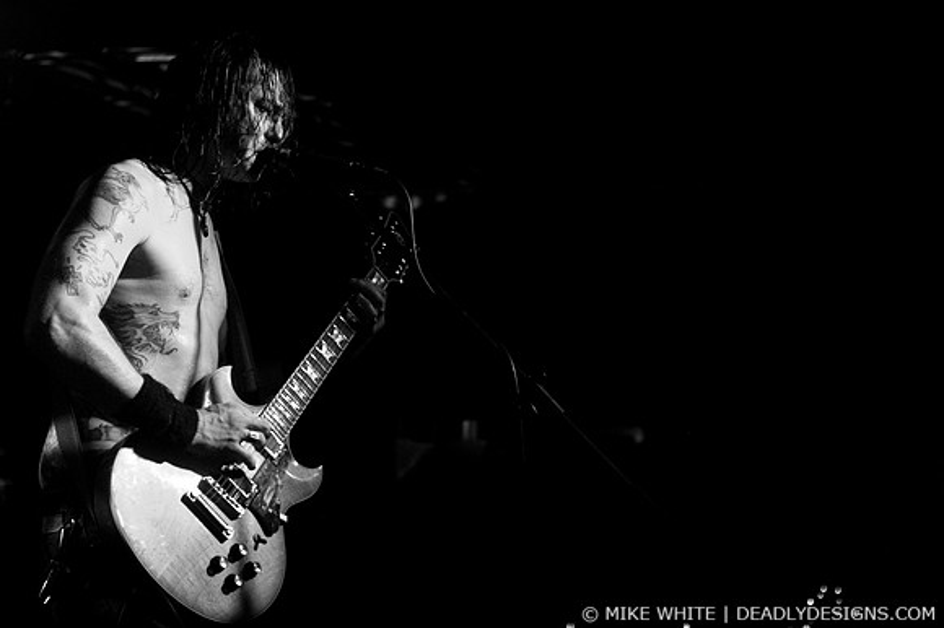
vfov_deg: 18.9
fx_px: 1887
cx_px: 472
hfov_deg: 28.1
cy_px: 314
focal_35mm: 72
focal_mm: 48
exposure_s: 1/80
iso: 800
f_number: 2.8
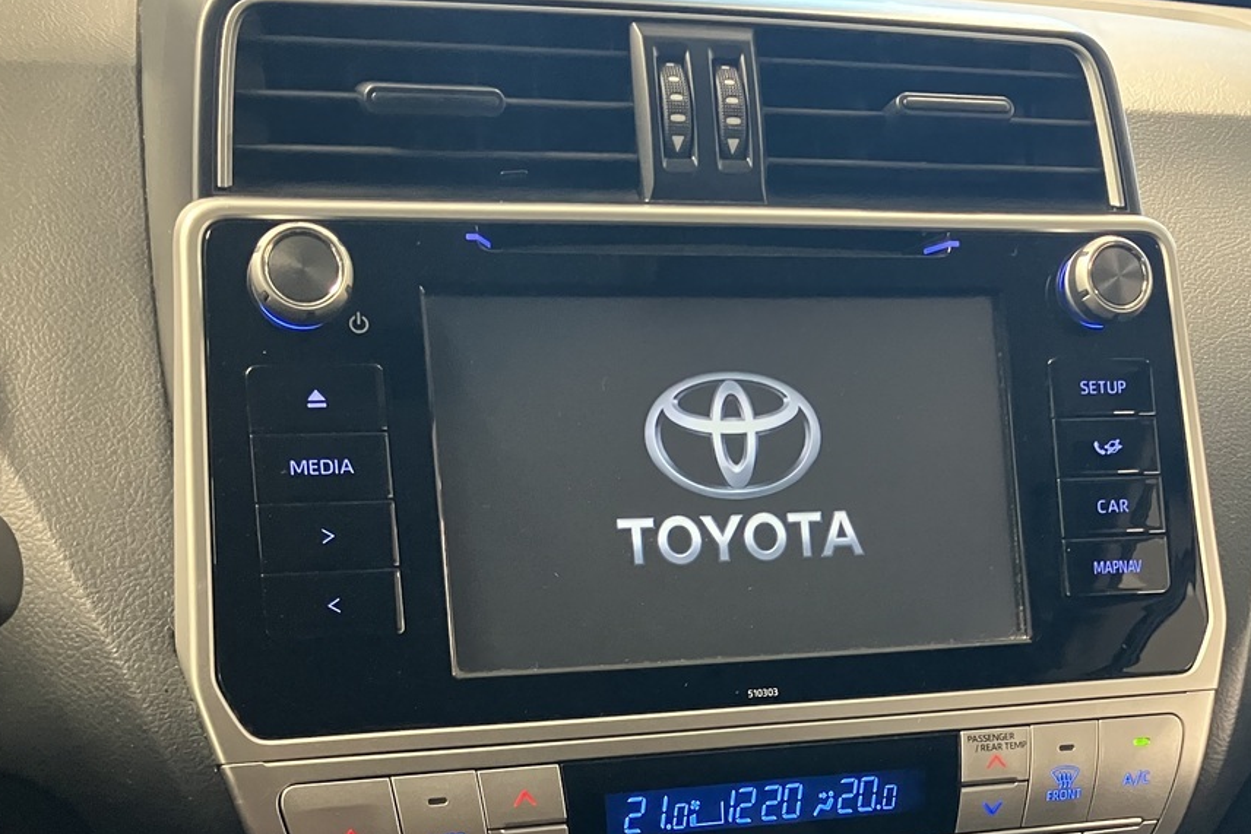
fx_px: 1703
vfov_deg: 26.8
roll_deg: -5.8
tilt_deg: -30.1
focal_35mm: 49
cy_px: 717
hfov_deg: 40.2
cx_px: 728
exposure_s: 1/30
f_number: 1.8
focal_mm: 3.99
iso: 500
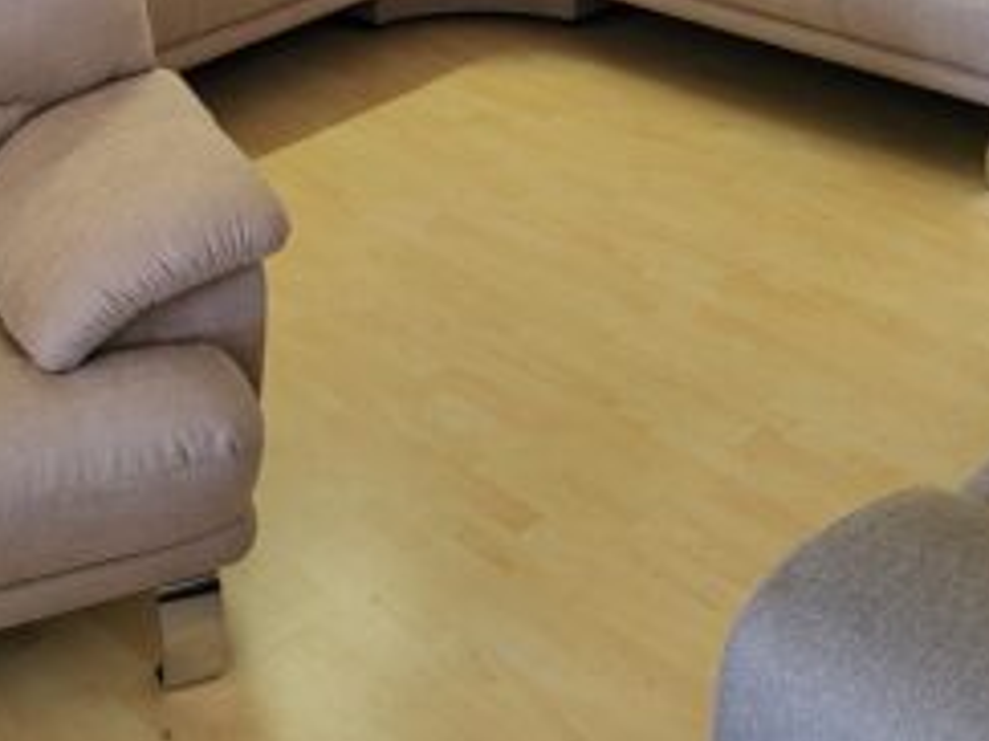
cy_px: 90
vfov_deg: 25.0
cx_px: 279
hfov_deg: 33.3
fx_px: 1628
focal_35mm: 57
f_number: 1.8
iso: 250
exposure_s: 1/50
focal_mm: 5.4
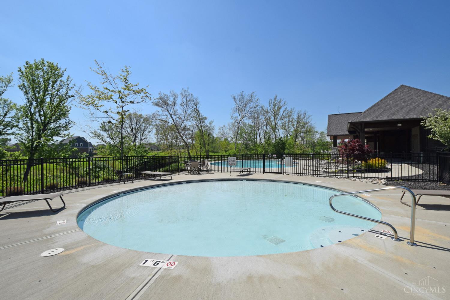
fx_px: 187
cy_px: 150
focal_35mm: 15
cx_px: 225
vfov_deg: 77.3
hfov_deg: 100.4
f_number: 10
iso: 200
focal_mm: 10
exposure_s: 1/400
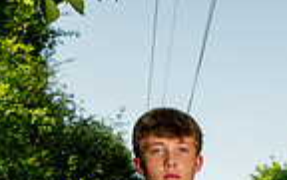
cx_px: 169
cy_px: 416
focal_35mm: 153
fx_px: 1197
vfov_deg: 8.0
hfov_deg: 13.7
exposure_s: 1/320
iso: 250
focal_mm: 48
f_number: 7.1
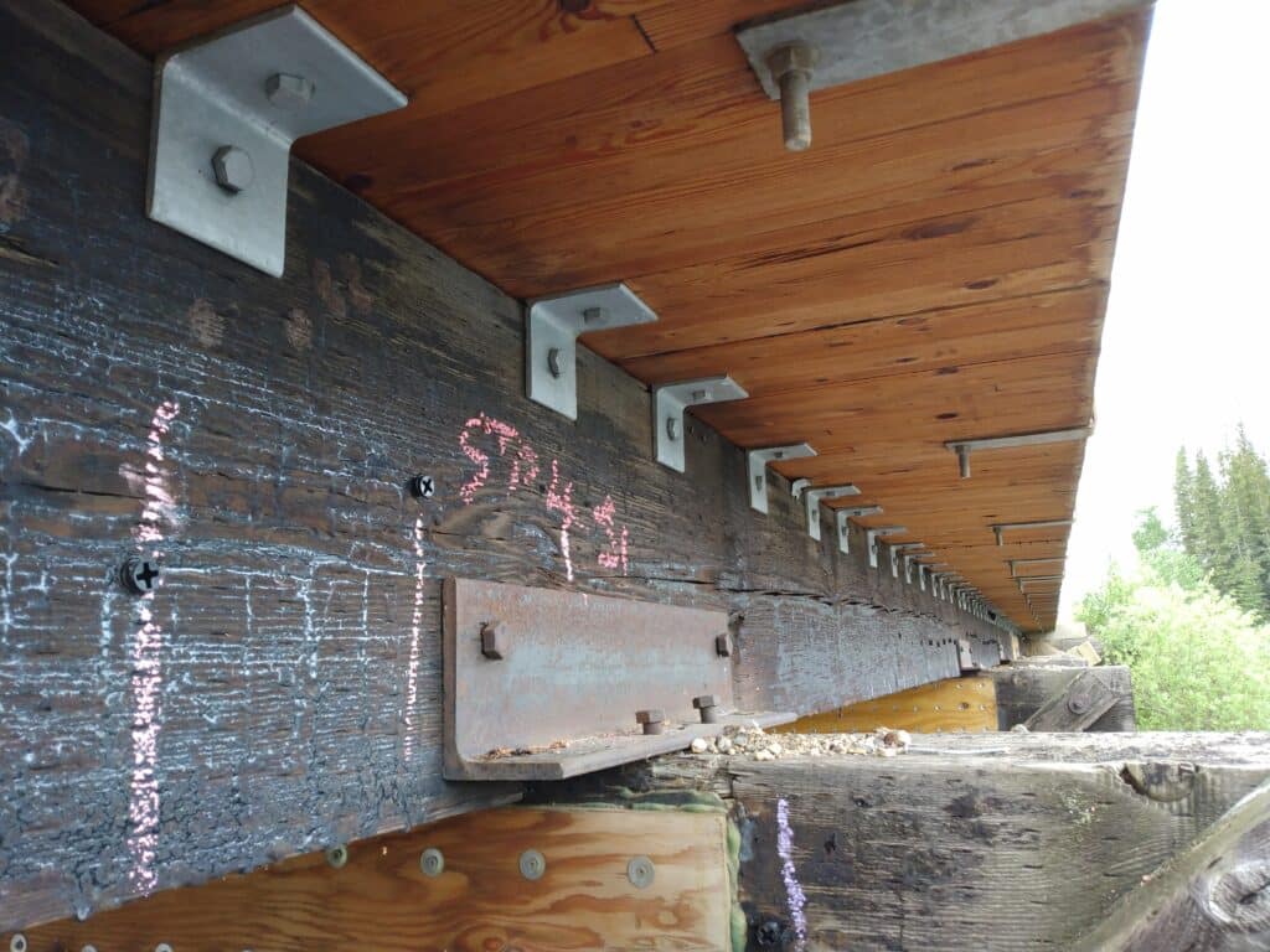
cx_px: 635
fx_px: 734
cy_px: 476
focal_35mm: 20
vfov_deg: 66.0
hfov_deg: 81.7
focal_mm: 3.54
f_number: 2
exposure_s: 1/60
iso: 154
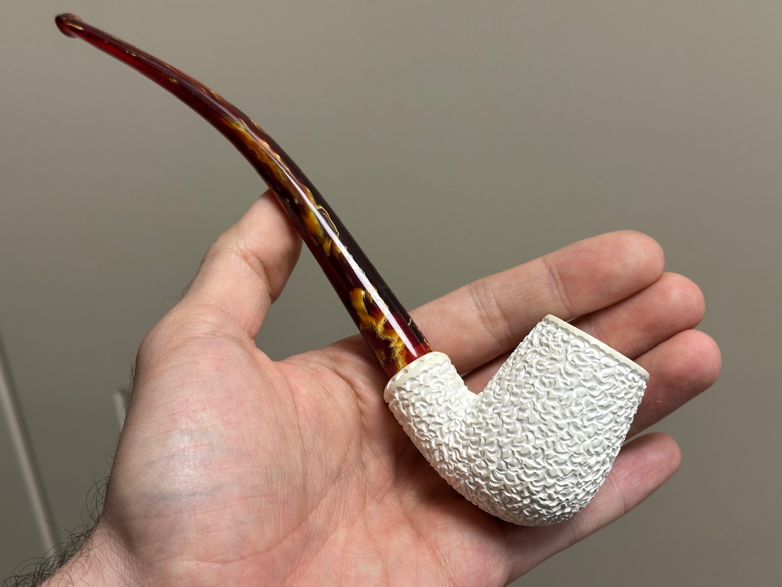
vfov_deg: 30.3
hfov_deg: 39.7
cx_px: 391
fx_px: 1084
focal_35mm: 48
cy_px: 294
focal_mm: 6.86
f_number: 1.78
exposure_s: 1/114
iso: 80
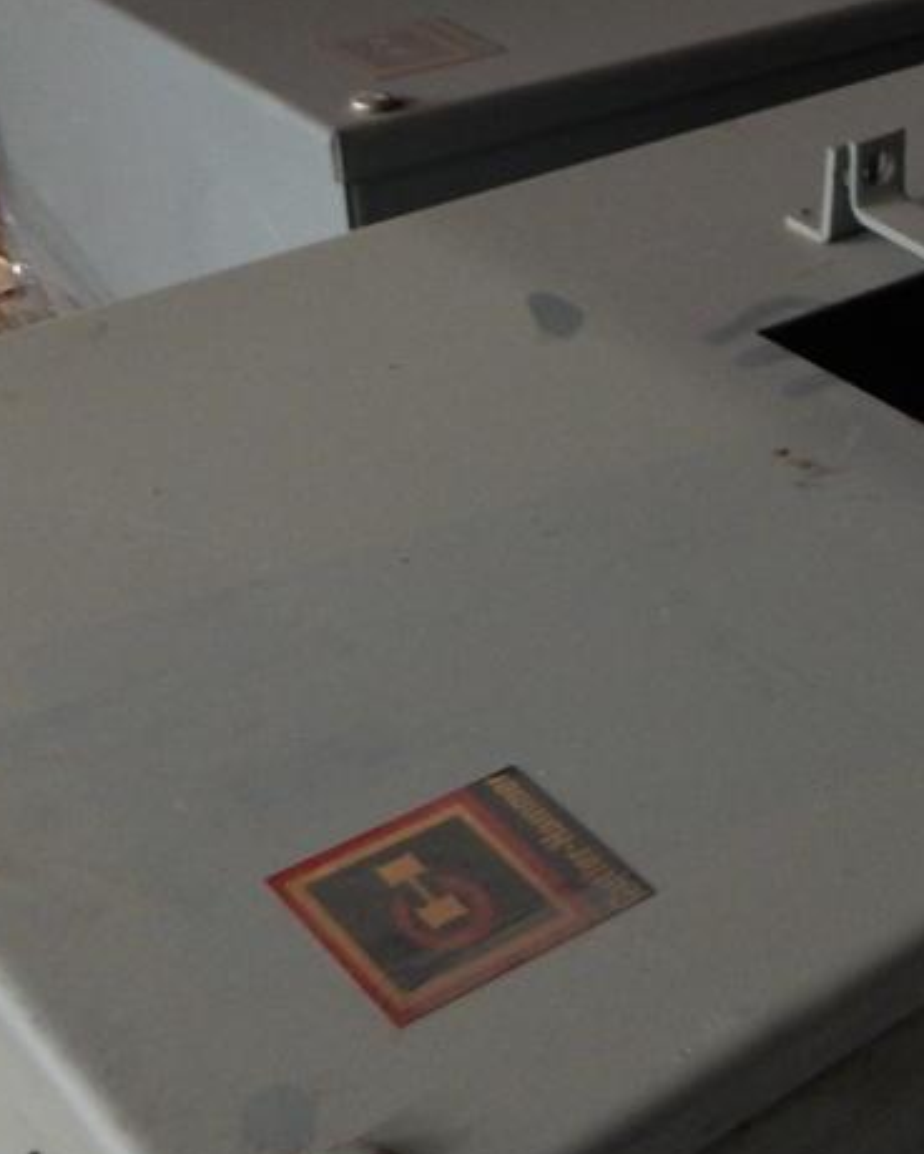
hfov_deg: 26.2
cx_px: 831
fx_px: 1914
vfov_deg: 33.5
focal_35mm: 56
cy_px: 672
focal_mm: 4
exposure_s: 1/20
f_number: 3
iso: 400
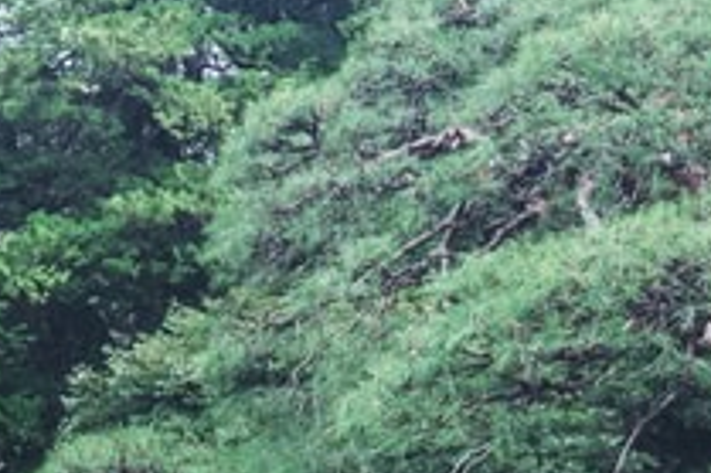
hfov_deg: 13.1
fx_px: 2980
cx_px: -265
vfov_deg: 8.9
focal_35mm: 151
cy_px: 708
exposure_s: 1/640
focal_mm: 35
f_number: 3.5
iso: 400
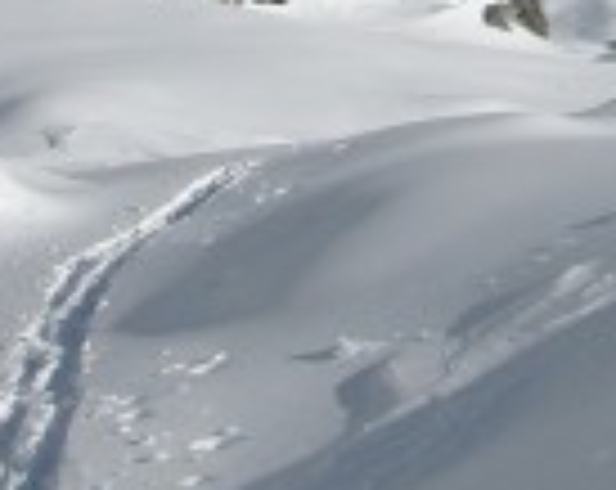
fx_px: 3493
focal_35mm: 192
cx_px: 616
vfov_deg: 7.8
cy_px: -342
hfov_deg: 10.0
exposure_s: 1/328
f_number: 8
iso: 50
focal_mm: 8.9
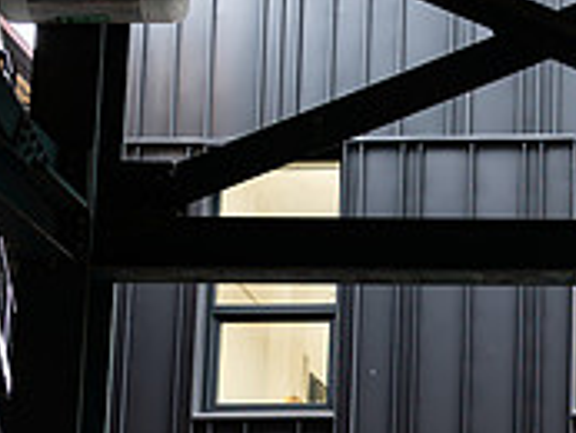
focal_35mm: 87
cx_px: 727
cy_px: 638
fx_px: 1449
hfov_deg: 20.7
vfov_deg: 15.7
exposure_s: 1/10
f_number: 4
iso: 100
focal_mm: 25.5
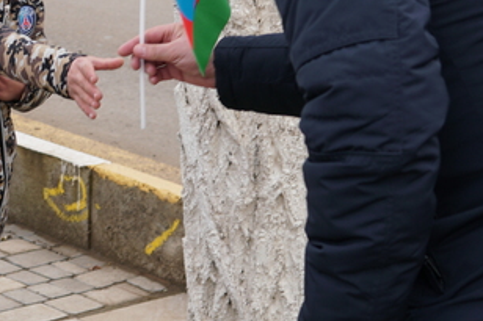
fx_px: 1569
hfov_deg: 16.9
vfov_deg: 11.6
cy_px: 51
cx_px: -61
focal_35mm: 117
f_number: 4
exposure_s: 1/200
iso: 100
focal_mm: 30
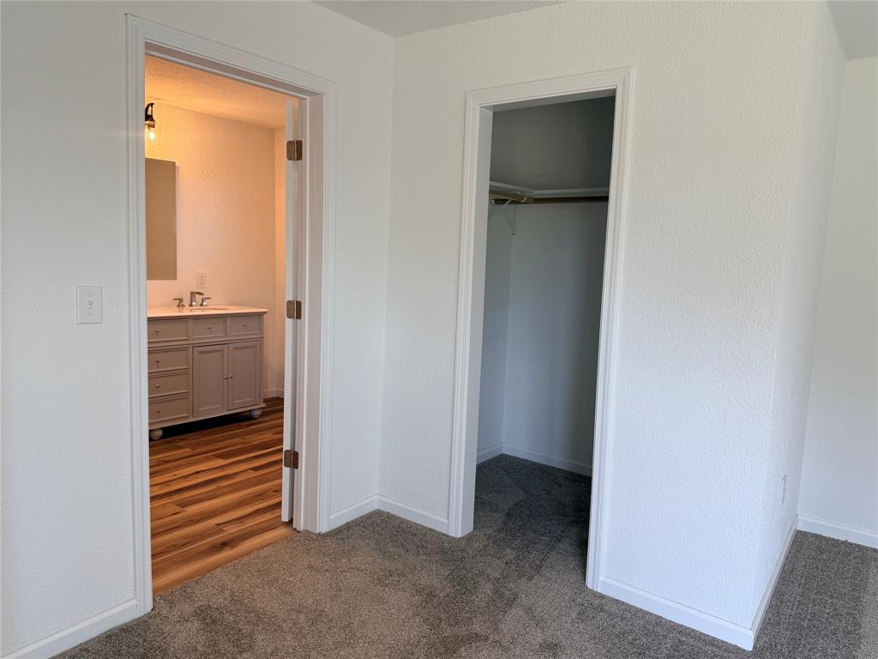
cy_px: 330
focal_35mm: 24
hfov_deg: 71.6
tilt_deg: -7.8
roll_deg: -2.7
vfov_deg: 56.8
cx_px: 439
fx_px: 609
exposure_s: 1/120
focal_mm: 6.76
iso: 80
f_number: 1.78
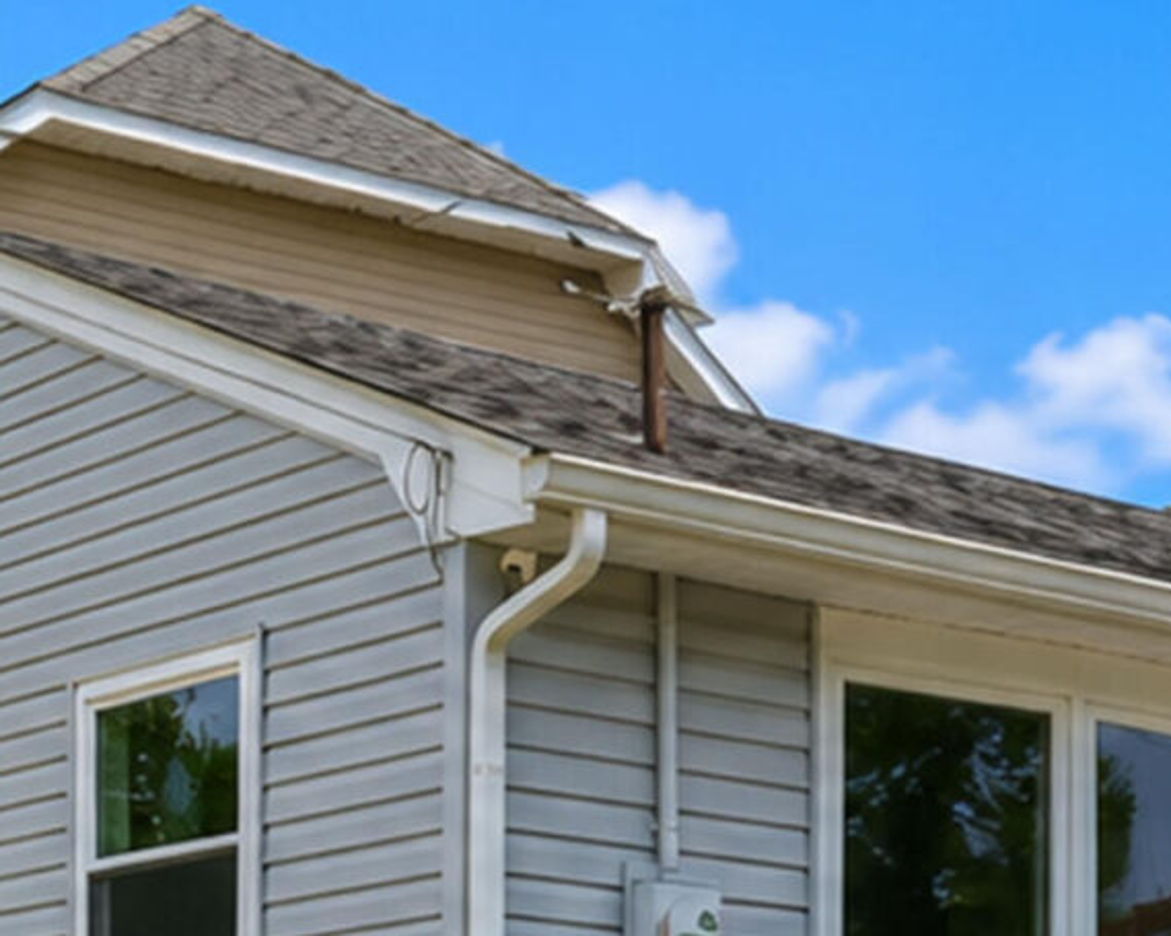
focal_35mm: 114
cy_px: 1178
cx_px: 1087
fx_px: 3950
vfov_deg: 13.1
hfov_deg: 16.6
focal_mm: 18
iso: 320
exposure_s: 1/160
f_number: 9
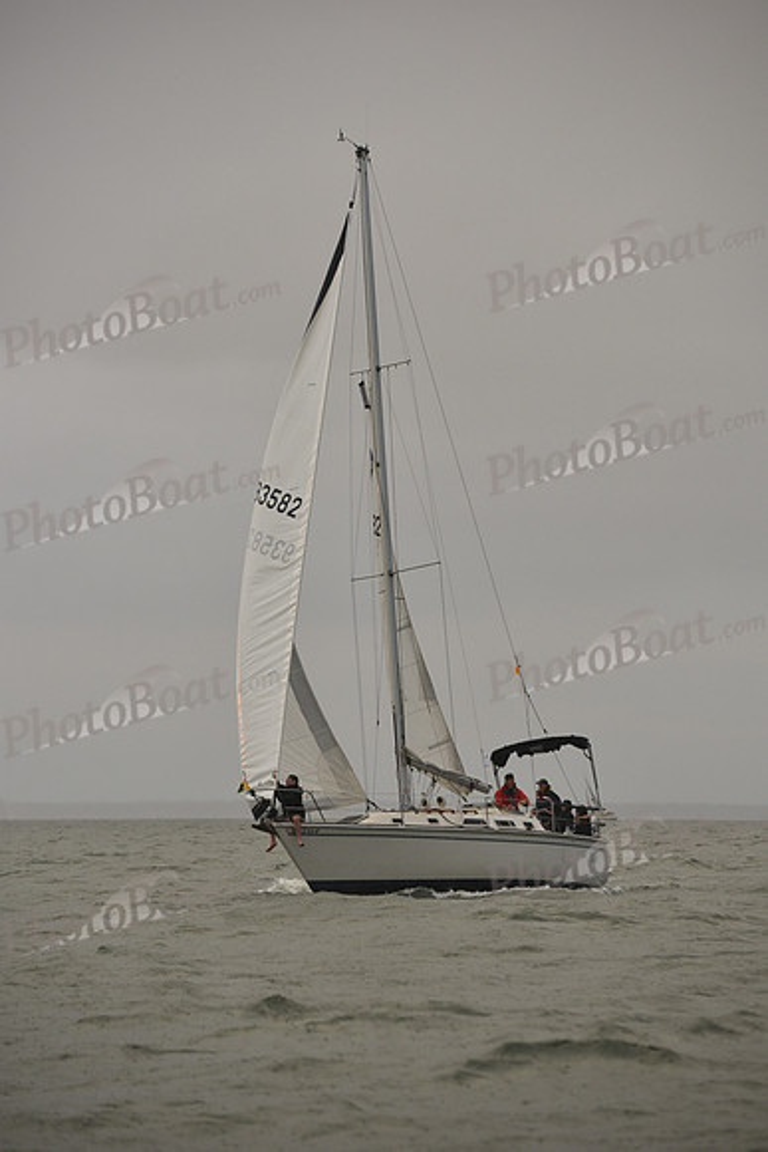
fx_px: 4477
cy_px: 576
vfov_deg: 14.7
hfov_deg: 9.8
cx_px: 384
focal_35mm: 140
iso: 400
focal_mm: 140
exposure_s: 1/500
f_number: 4.5
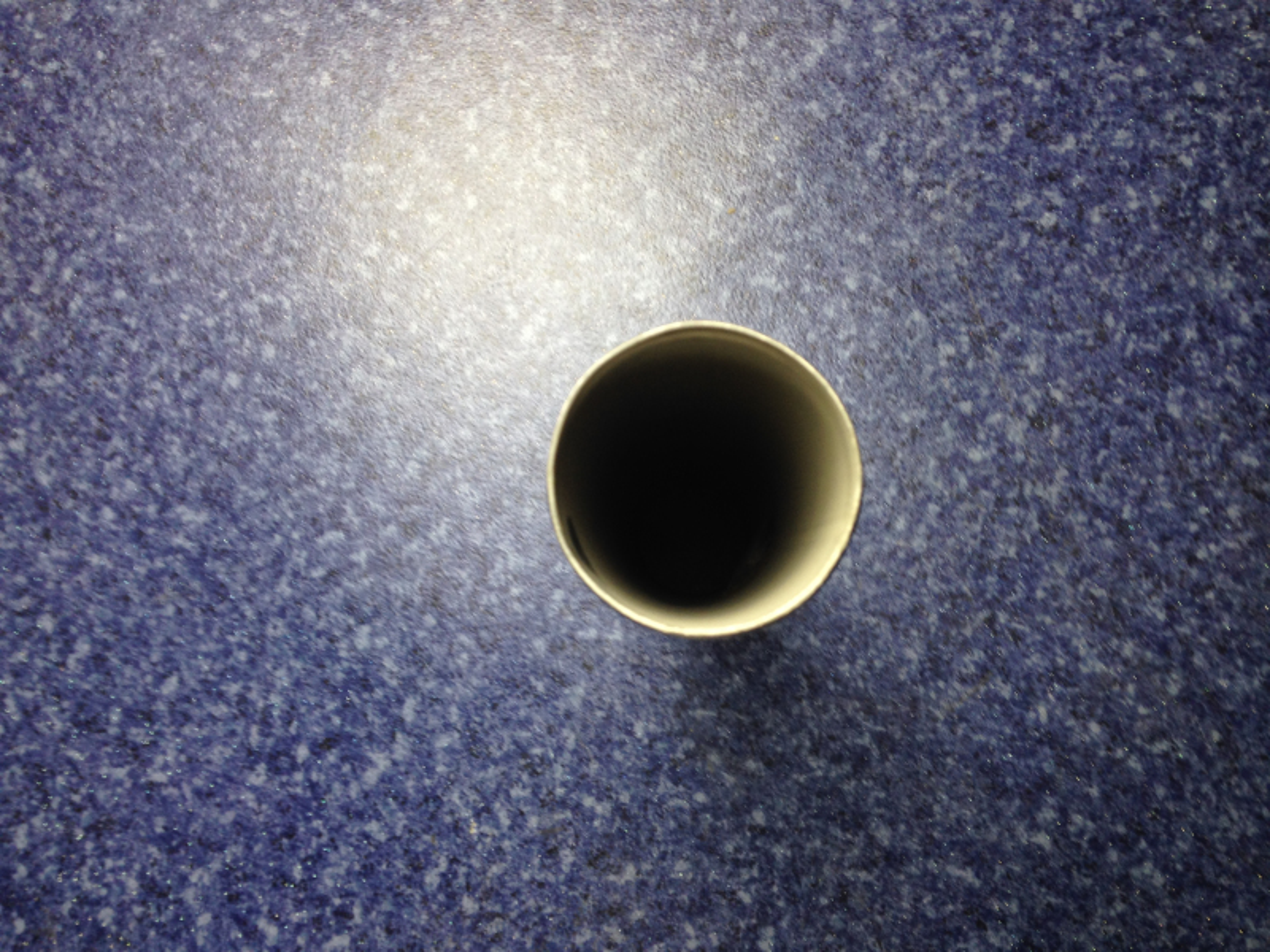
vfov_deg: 42.9
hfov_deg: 55.4
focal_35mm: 33
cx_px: 635
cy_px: 476
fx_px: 1211
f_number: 2.4
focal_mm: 4.12
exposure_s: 1/20
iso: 64
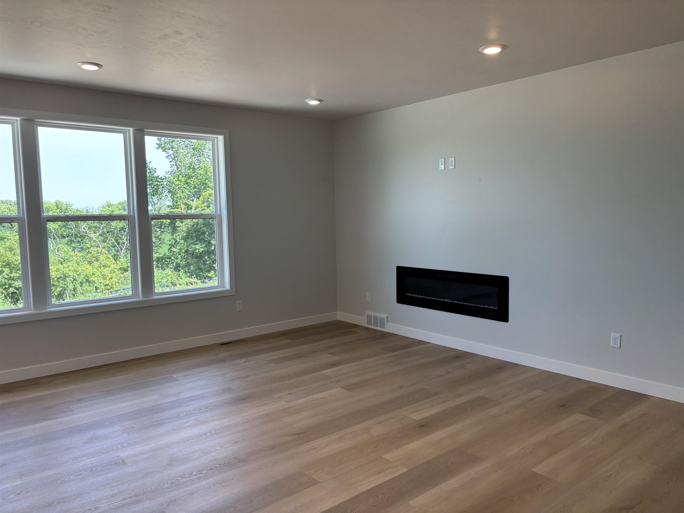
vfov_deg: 53.1
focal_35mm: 26
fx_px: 514
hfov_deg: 67.3
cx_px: 342
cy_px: 256
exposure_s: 1/120
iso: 40
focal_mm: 5.96
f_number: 1.6
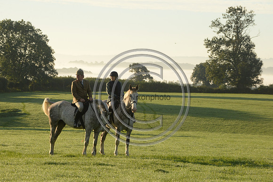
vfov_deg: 6.9
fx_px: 1516
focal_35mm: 200
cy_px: 91
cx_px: 136
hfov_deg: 10.3
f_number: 11
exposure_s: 1/1000
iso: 1600
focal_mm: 200
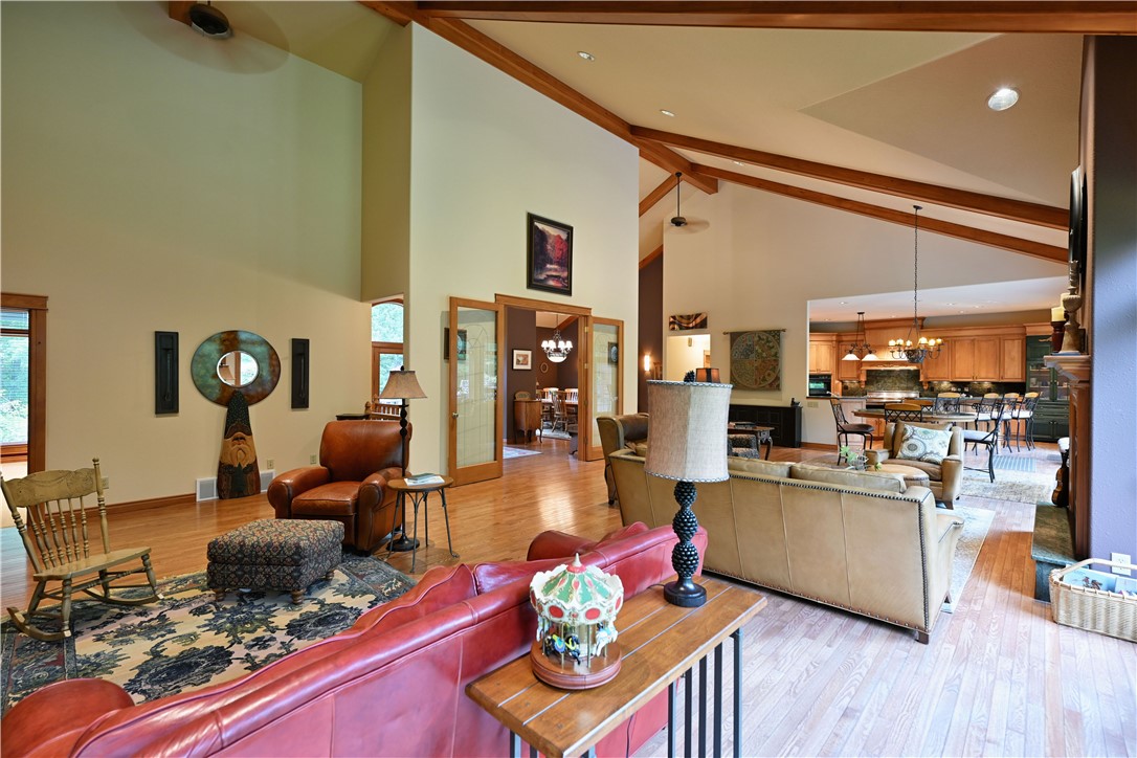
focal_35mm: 16
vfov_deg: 73.7
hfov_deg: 96.7
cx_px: 568
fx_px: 505
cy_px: 379
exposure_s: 1/6
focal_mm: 16
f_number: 5.6
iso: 400
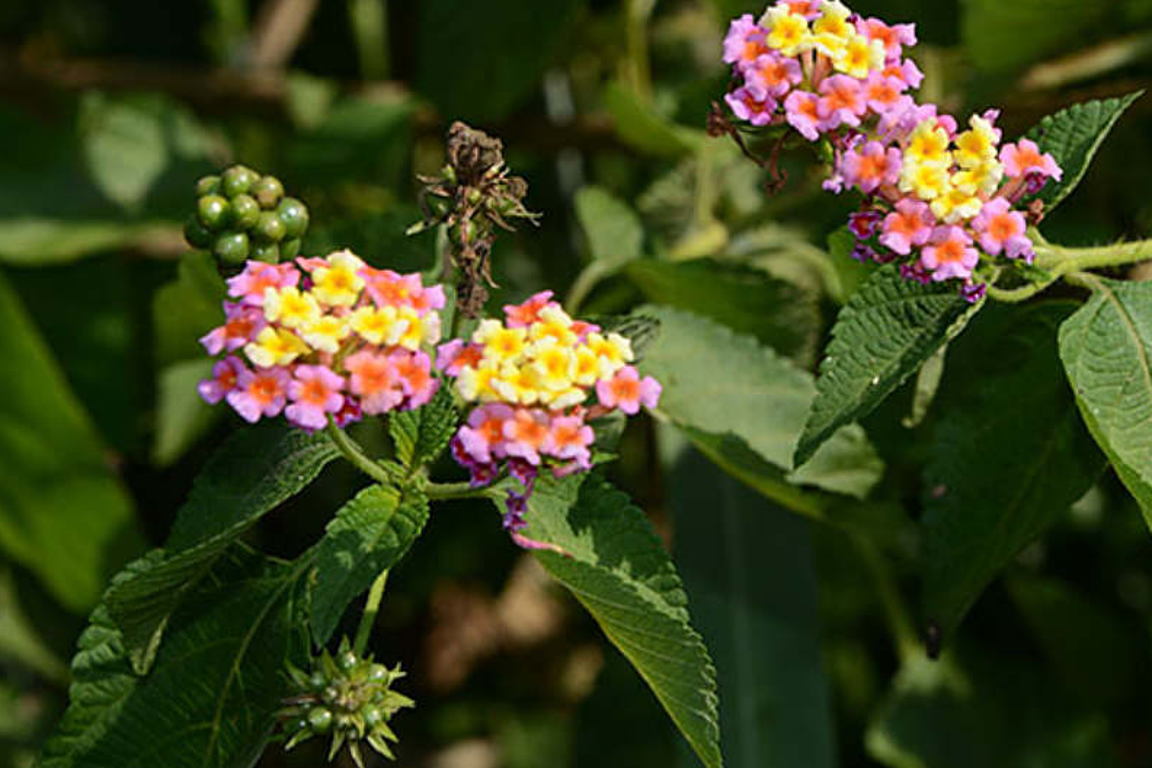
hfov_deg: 13.3
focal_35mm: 154
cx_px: 711
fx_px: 4928
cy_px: 355
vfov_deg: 8.9
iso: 320
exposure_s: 1/250
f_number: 13
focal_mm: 122
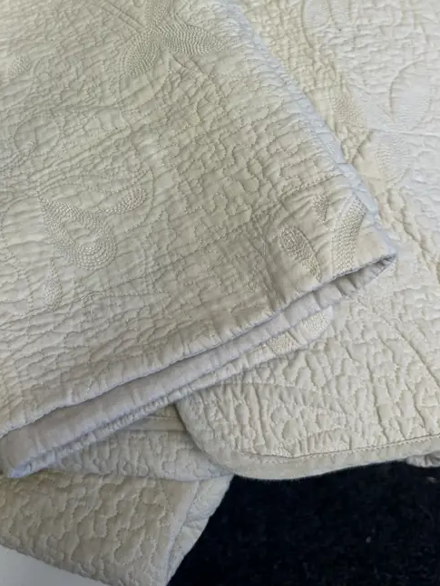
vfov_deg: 46.6
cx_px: 157
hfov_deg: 37.4
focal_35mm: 38
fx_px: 644
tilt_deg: -60.0
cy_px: 123
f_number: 1.78
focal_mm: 6.86
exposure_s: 1/100
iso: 64
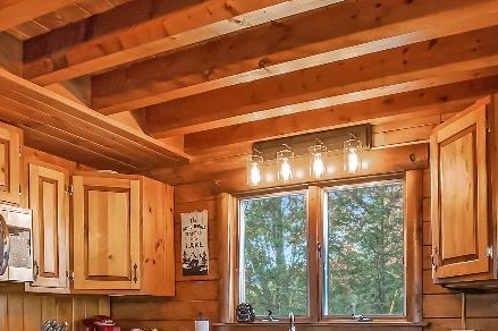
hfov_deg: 54.1
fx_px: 484
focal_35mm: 35
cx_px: 301
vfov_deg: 34.4
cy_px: 331
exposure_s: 1/200
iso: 640
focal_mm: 10
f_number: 8
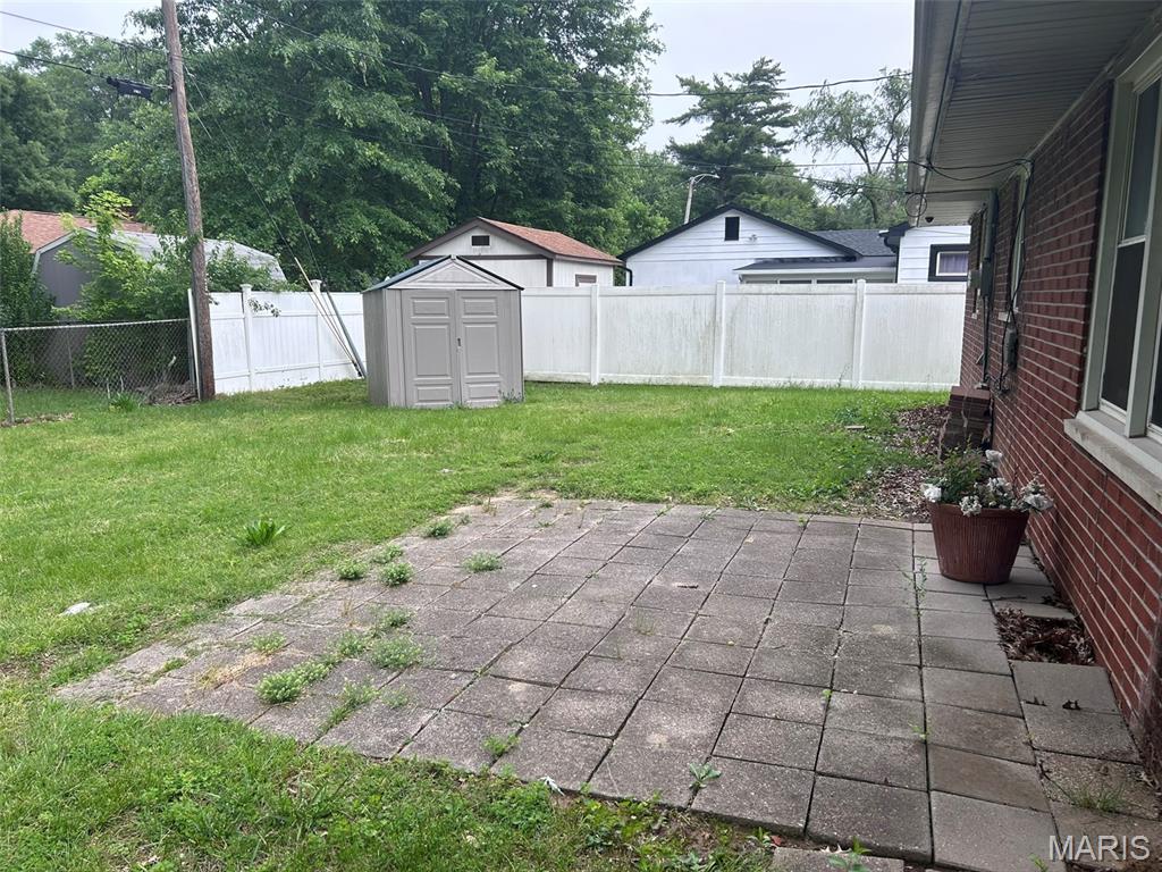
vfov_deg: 53.1
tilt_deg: -9.6
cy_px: 436
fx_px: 873
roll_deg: -0.1
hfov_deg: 67.3
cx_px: 581
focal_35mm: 26
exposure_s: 1/184
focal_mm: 5.7
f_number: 1.5
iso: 40
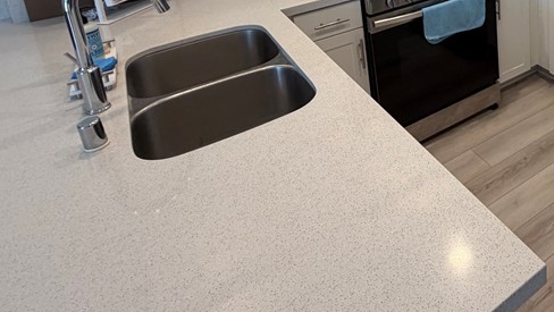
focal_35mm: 32
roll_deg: +2.0
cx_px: 510
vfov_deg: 31.3
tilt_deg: -14.8
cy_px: -56
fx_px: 470
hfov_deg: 52.7
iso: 200
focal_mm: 2.22
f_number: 2.2
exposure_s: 1/120
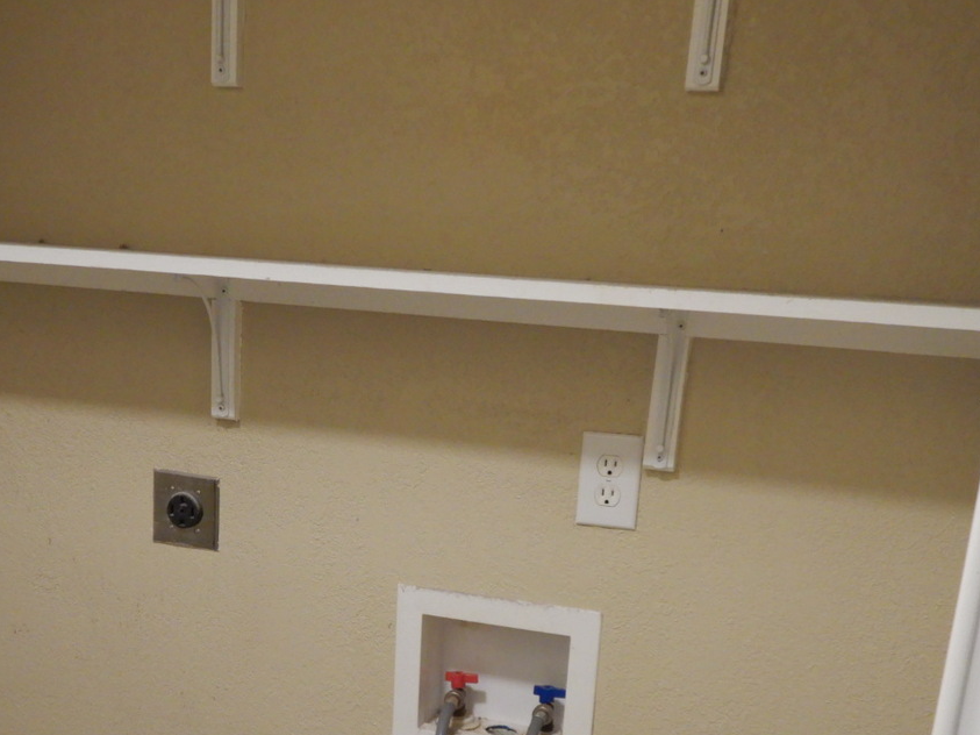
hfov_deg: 45.5
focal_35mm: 41
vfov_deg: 34.0
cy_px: 599
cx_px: 388
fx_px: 1161
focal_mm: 4.3
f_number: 2.8
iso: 360
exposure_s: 1/30
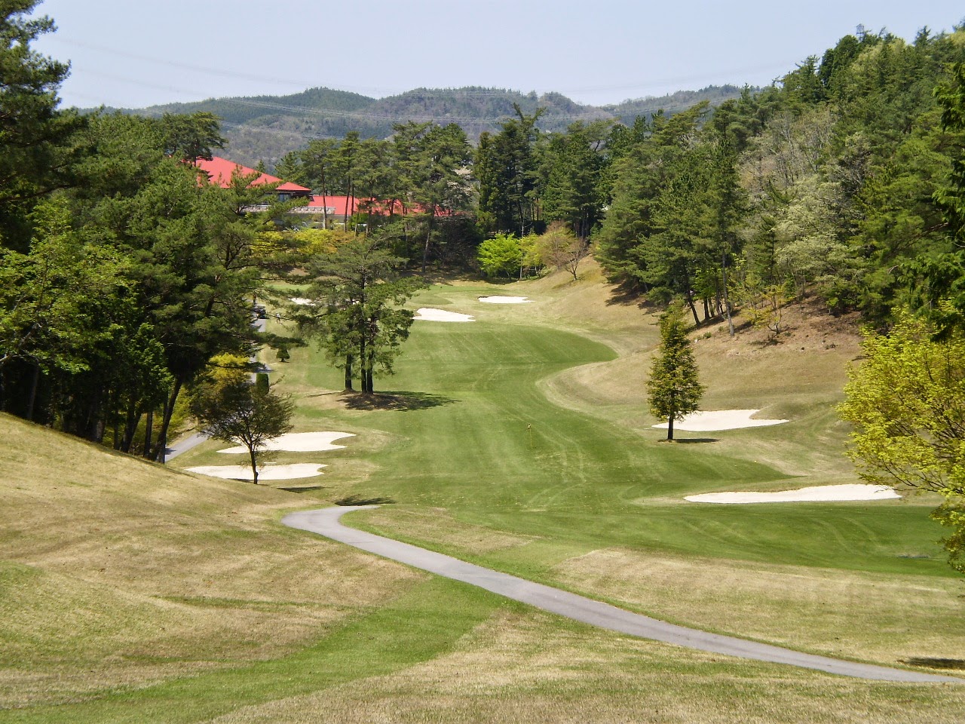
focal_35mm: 87
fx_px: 2425
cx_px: 482
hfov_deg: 22.5
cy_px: 362
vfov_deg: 17.0
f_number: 5.3
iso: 64
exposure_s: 1/400
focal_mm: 15.3
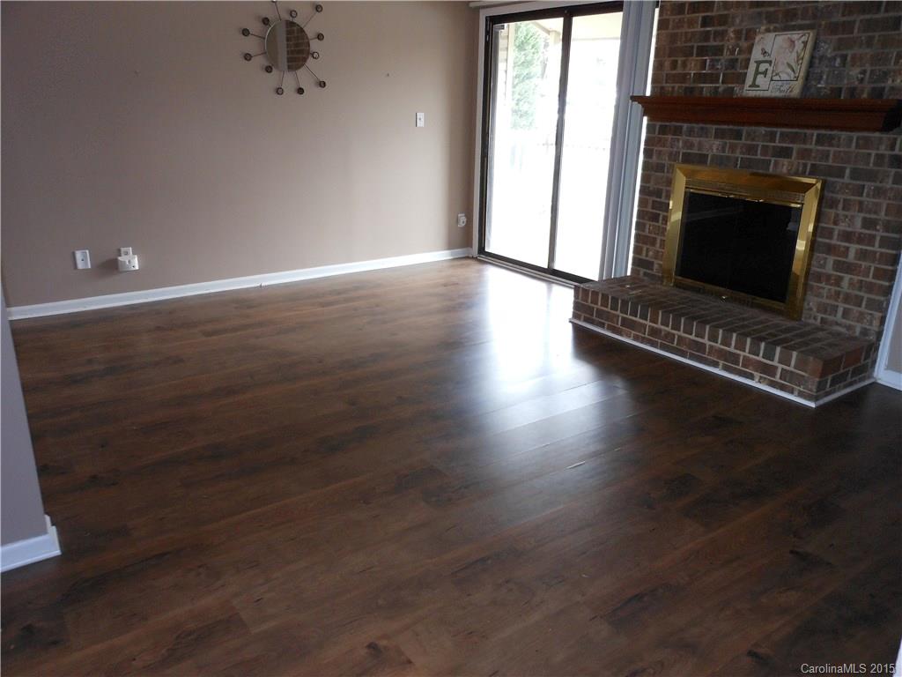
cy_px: 338
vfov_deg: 49.7
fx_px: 730
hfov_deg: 63.4
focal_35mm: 28
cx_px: 451
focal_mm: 5
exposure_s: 1/30
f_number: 3.7
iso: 200
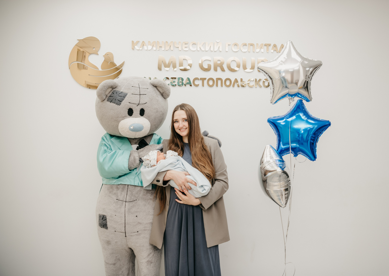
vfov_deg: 40.5
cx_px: 232
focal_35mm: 34
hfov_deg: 54.5
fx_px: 374
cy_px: 128
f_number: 3.5
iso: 320
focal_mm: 29
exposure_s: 1/160
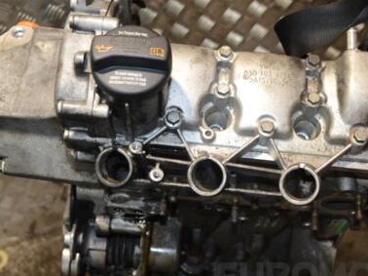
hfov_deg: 34.9
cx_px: 200
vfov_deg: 26.5
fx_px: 584
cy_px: 147
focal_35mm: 55
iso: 1100
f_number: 5
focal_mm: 24
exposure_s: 1/60
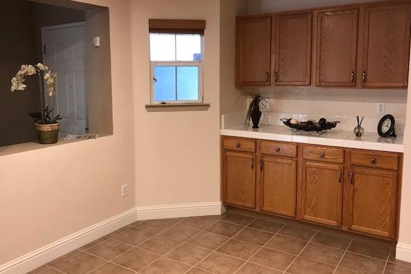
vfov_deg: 41.0
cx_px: 193
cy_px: 117
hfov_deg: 58.7
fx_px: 365
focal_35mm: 32
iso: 40
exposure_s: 1/20
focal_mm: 3.99
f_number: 1.8
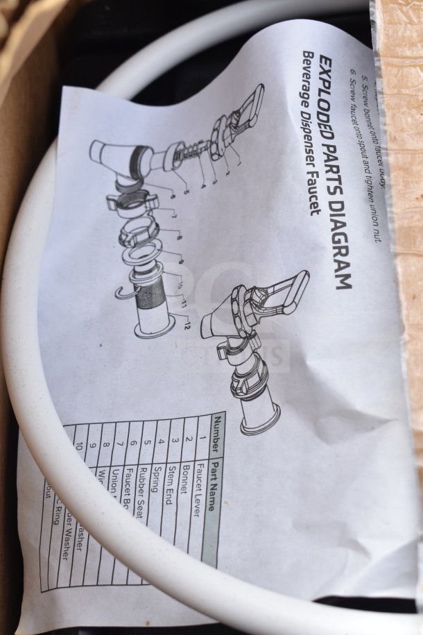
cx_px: 212
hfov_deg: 21.6
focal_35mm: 63
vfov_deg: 31.9
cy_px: 318
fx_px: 1110
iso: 200
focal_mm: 42
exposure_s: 1/200
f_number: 7.1
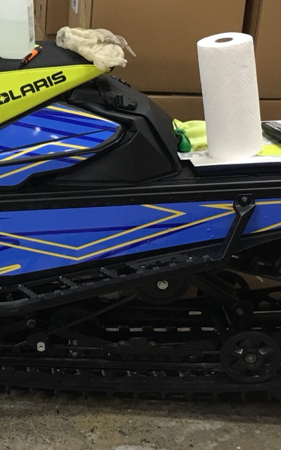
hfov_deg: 14.4
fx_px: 1054
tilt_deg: -19.2
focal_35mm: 86
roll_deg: -2.0
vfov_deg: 23.9
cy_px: 121
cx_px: -118
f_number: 2.2
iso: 40
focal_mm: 4.15
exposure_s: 1/15
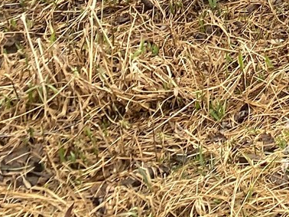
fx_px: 1176
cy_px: -367
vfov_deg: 9.1
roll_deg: +5.4
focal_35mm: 141
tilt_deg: -12.3
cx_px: 637
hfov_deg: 12.0
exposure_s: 1/223
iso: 32
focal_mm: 4.25
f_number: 1.8
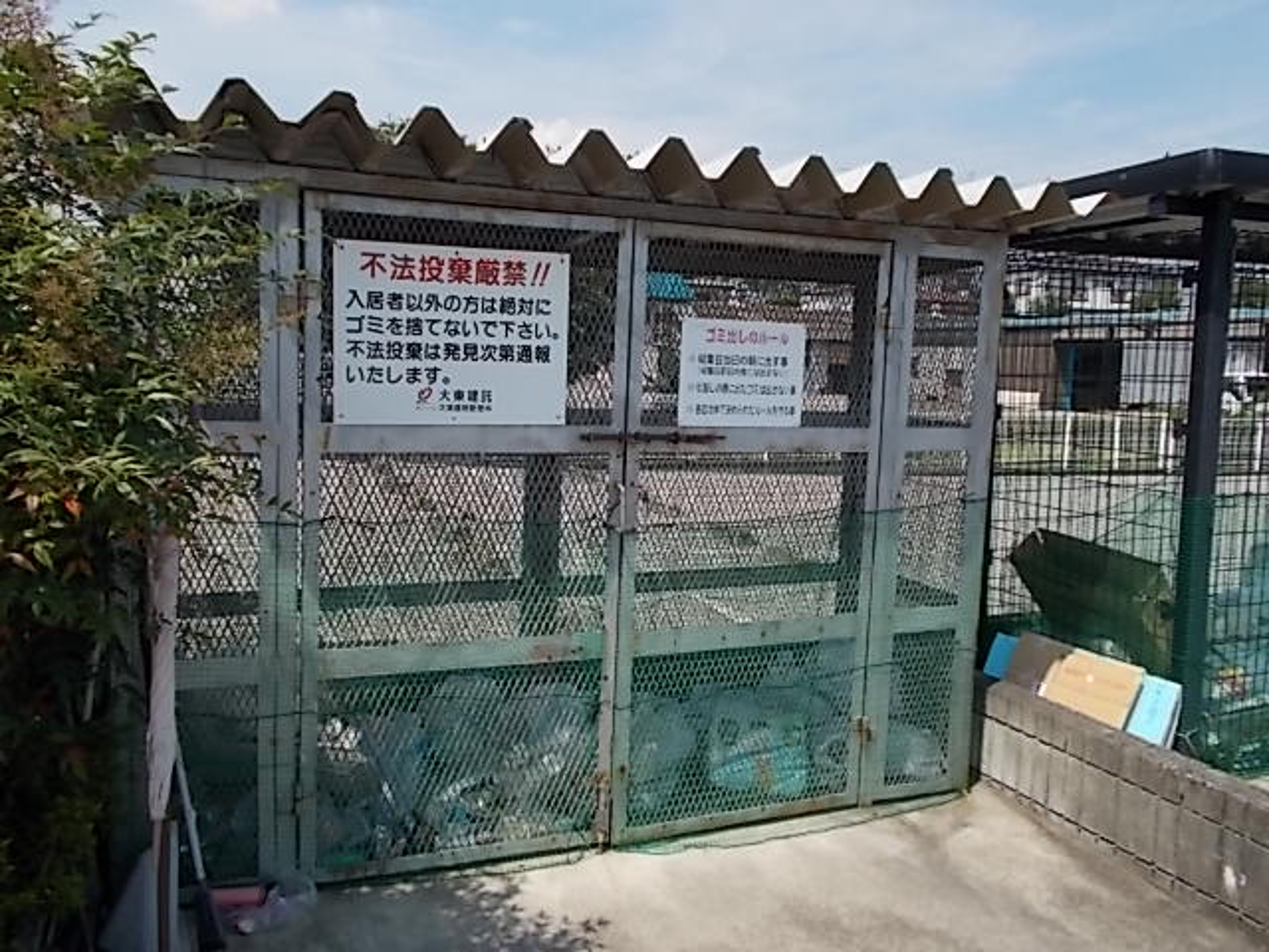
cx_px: 634
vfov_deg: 46.8
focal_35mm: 30
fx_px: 1100
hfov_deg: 60.0
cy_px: 476
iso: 80
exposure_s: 1/100
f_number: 8.6
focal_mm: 5.3
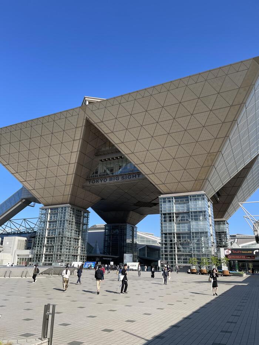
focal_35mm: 26
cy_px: 172
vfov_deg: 67.3
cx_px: 130
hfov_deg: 53.1
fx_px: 259
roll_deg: -0.7
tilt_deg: +20.1
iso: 32
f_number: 1.6
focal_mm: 4.2
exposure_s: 1/2132
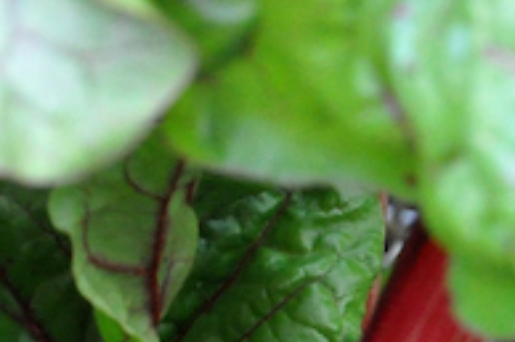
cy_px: 982
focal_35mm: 974
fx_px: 13923
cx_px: 316
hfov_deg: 2.1
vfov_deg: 1.4
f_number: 10
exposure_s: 1/60
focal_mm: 105
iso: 1100
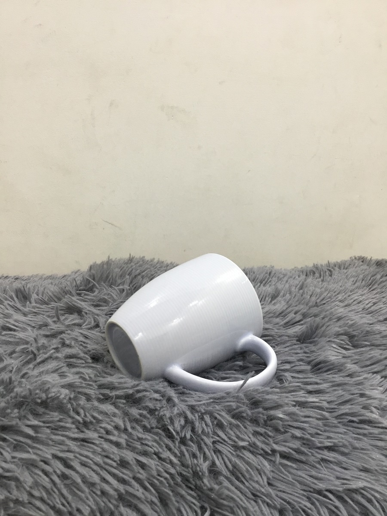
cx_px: 194
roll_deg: +0.9
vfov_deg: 58.4
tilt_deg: -13.3
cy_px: 258
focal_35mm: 31
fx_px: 462
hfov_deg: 45.4
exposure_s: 1/33
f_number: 2.4
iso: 100
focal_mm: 3.3
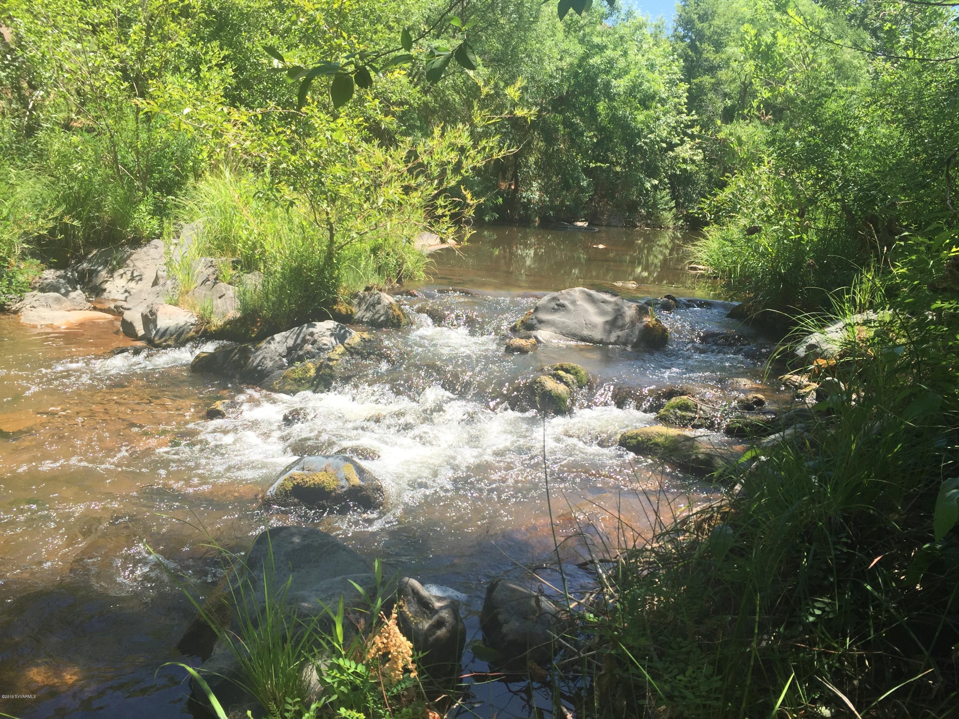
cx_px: 480
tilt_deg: -9.4
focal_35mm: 29
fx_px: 803
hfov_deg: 61.7
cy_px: 360
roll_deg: -5.5
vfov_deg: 48.2
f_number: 2.2
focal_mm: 4.15
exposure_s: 1/791
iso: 32
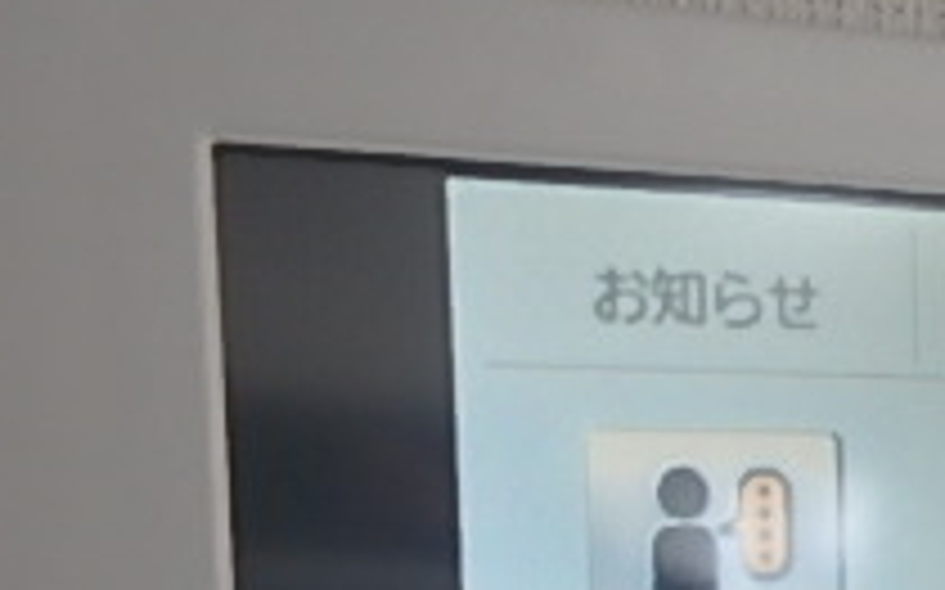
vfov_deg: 17.8
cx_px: 873
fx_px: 1750
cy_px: 775
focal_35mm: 68
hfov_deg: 28.9
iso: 160
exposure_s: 1/60
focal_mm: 3.7
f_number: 3.5
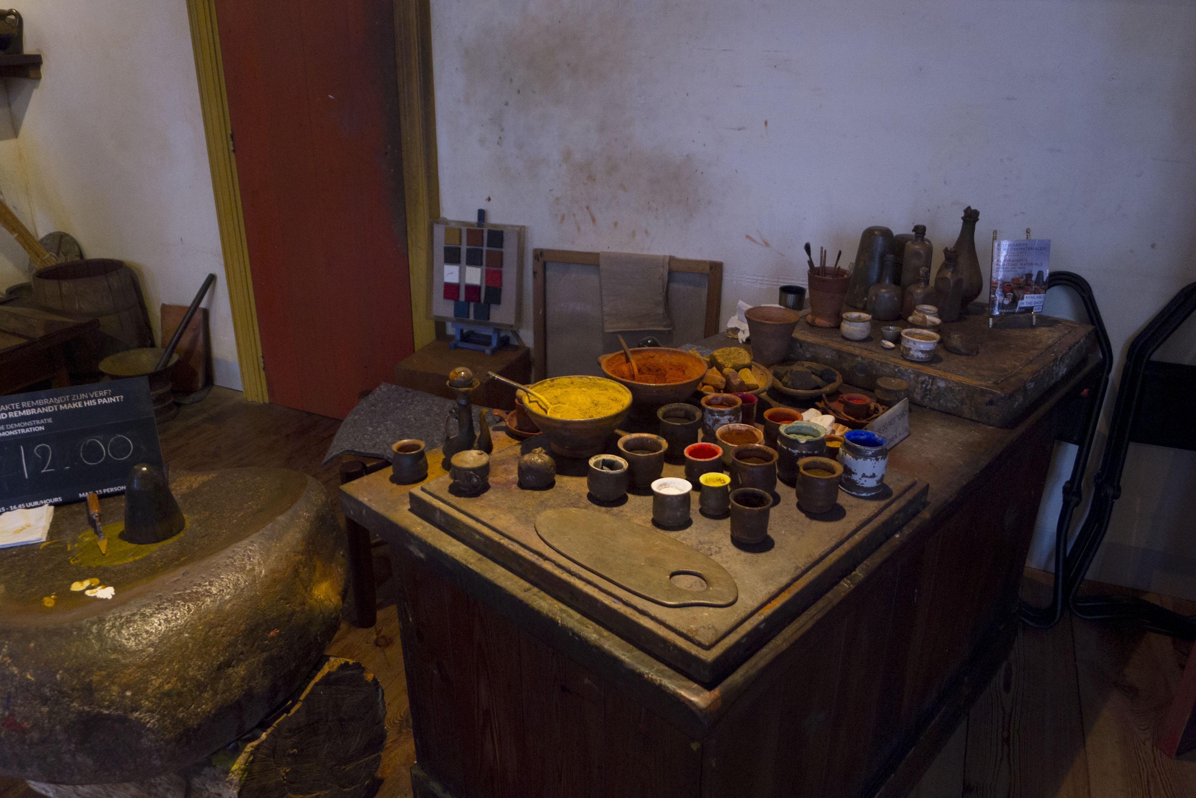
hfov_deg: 69.4
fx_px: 864
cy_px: 399
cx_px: 598
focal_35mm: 26
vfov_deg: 49.6
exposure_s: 1/15
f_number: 2.1
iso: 100
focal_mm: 5.5
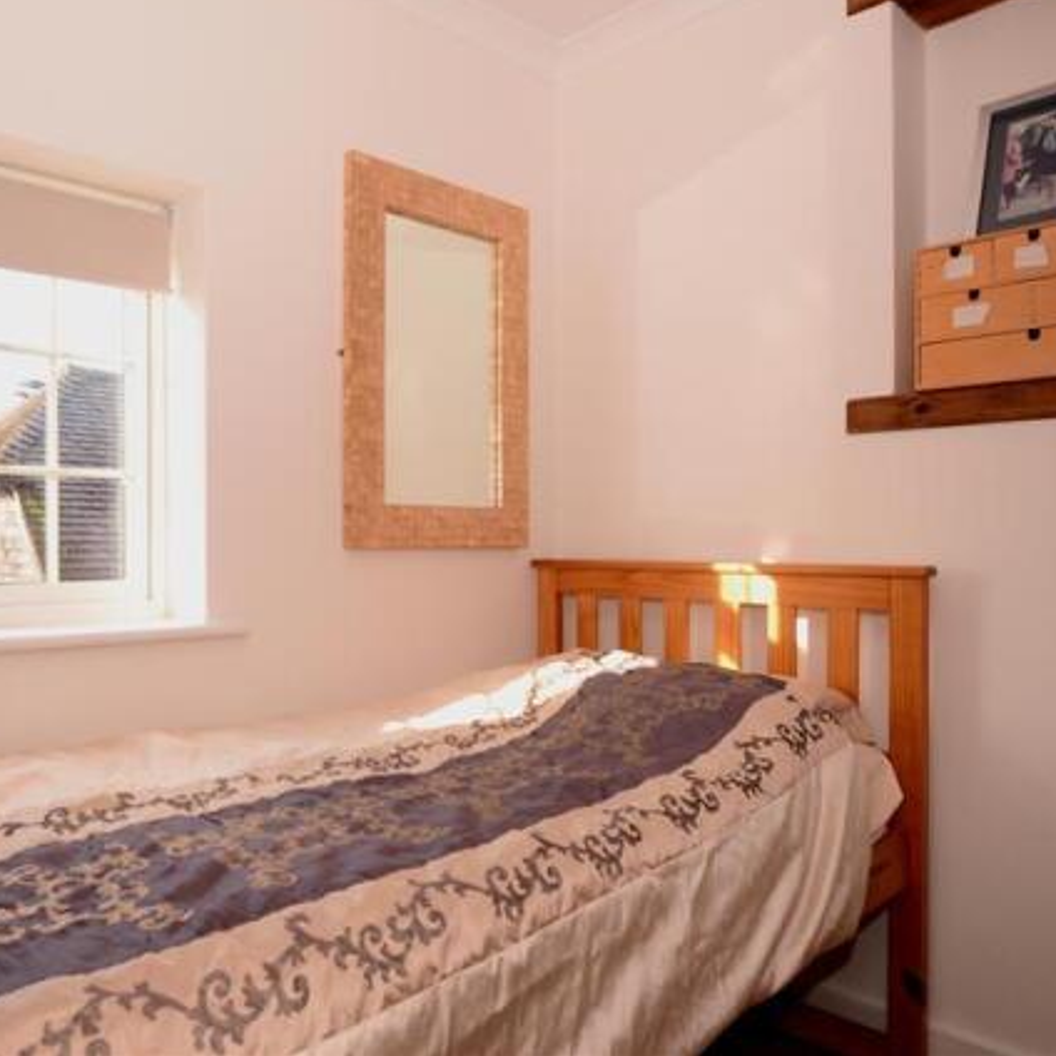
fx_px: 886
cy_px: 514
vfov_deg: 61.6
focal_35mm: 26
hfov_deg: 60.3
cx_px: 364
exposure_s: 1/200
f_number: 5.6
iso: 400
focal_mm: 13
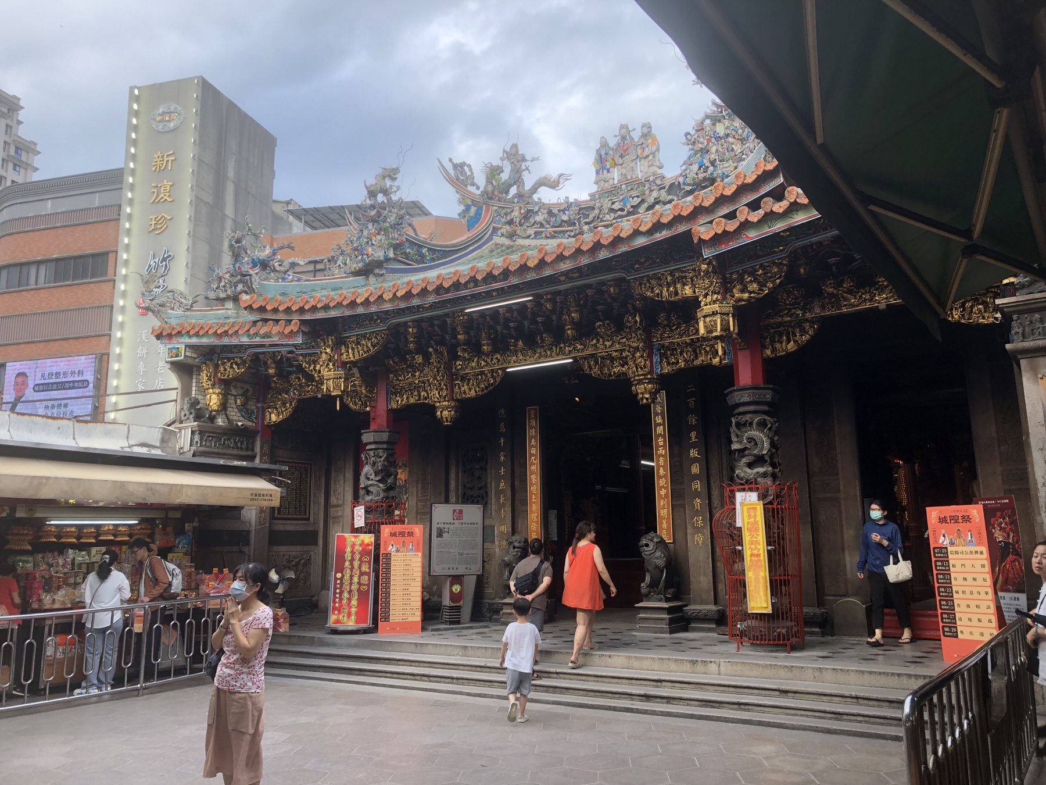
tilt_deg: +11.2
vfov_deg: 49.7
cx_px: 523
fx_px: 846
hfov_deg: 63.4
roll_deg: +2.0
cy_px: 392
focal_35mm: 28
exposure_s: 1/120
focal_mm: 4
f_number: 1.8
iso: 25
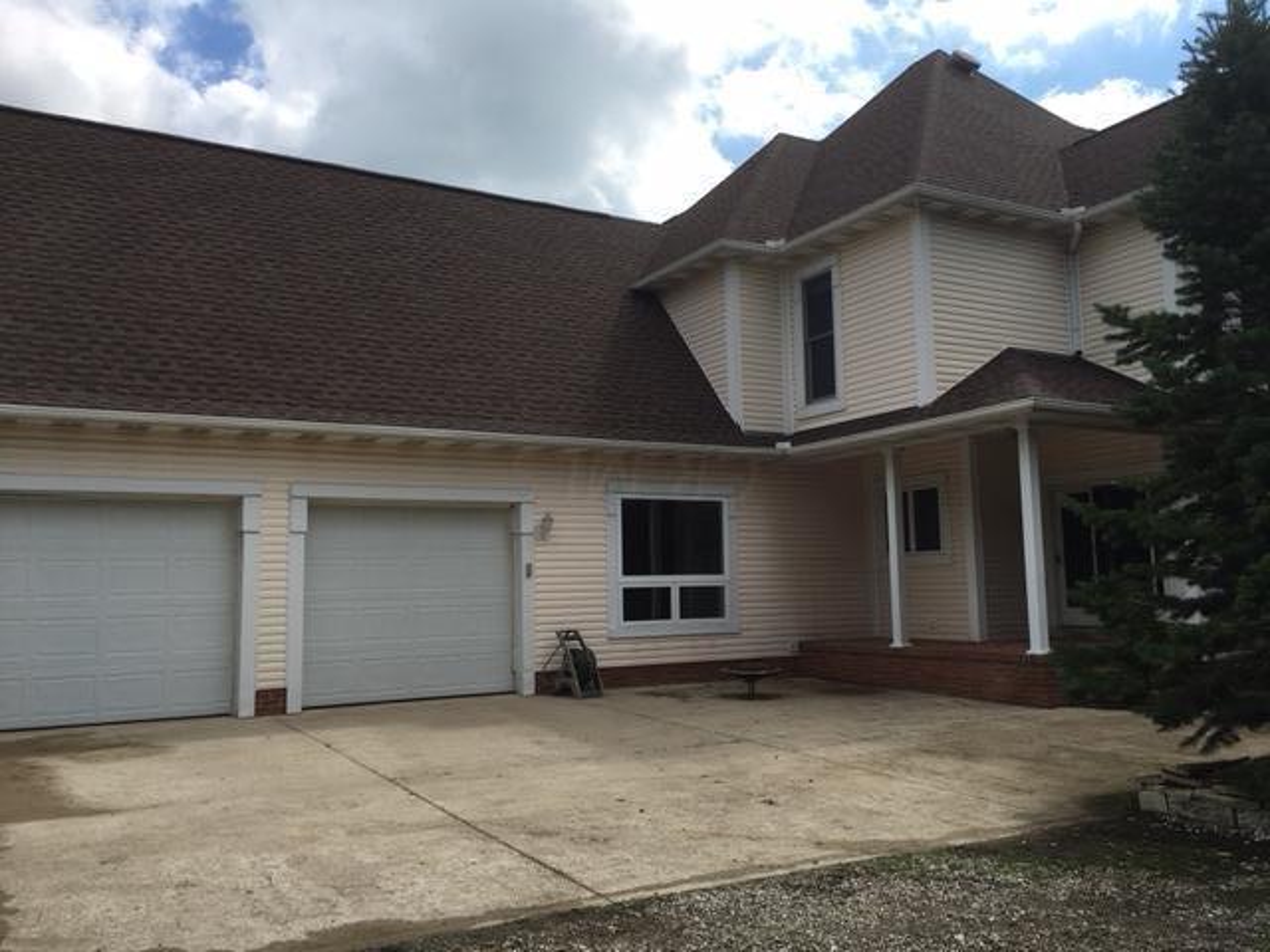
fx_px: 1064
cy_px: 476
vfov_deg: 48.2
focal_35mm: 29
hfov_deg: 61.7
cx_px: 635
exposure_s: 1/1789
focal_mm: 4.15
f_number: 2.2
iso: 25
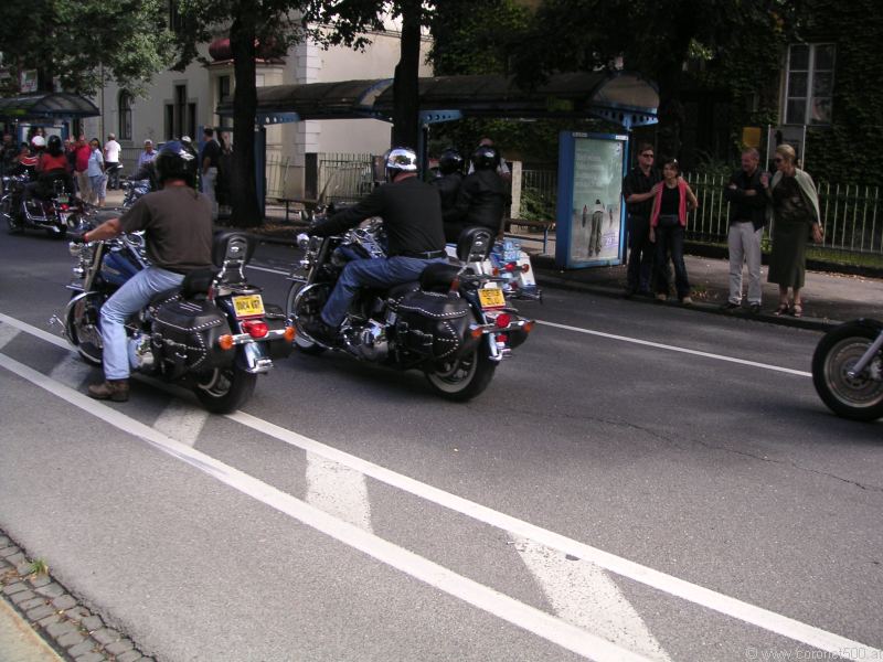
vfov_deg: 38.7
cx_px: 442
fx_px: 944
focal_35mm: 37
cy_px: 331
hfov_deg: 50.1
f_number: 2.8
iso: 50
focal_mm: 5.7
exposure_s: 1/180
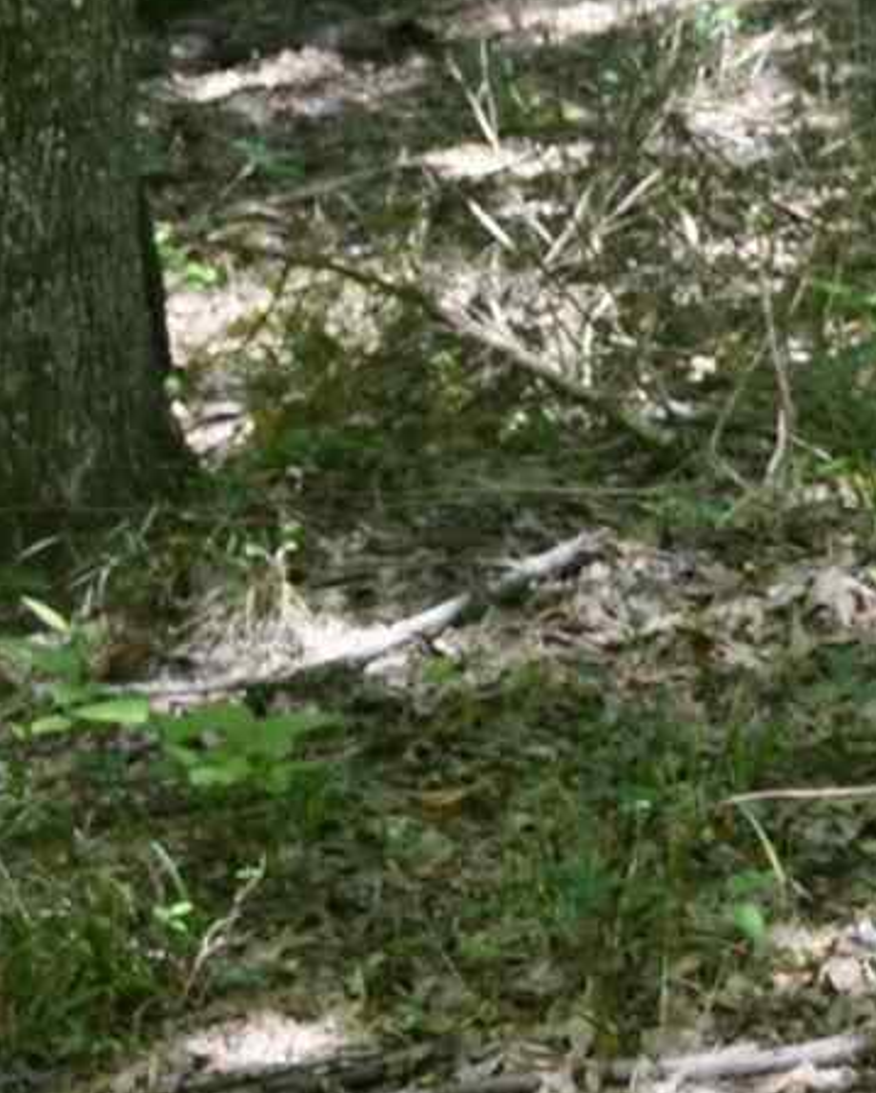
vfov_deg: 9.8
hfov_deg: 7.2
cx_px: 2608
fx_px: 6248
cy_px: -254
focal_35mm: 193
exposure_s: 1/60
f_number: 3.8
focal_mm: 20
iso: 100
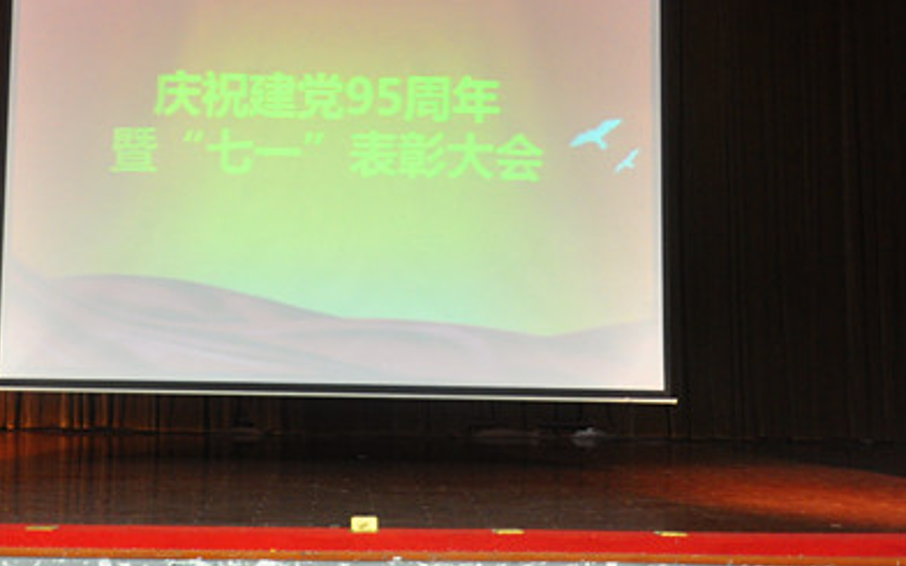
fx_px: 2000
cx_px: 287
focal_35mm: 81
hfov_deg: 25.4
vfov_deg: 15.8
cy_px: 15
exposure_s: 1/15
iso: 800
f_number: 4
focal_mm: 26
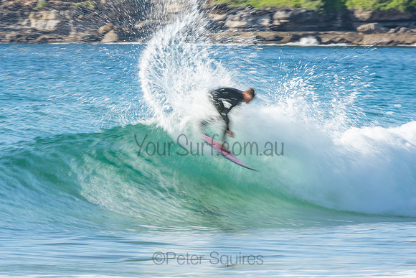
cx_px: 208
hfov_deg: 3.4
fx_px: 6935
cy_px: 139
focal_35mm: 600
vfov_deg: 2.3
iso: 100
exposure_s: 1/30
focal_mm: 400
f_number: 20
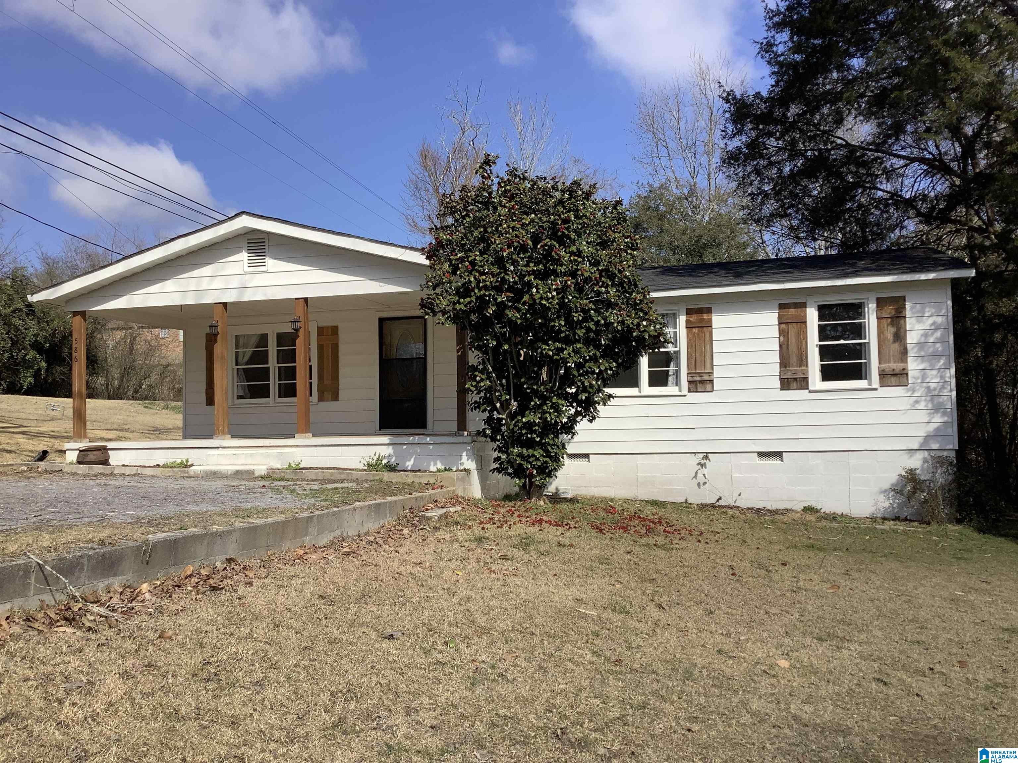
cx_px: 509
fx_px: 912
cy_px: 382
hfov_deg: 58.4
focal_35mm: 31
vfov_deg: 45.4
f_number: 2.4
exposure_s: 1/1631
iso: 25
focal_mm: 3.3
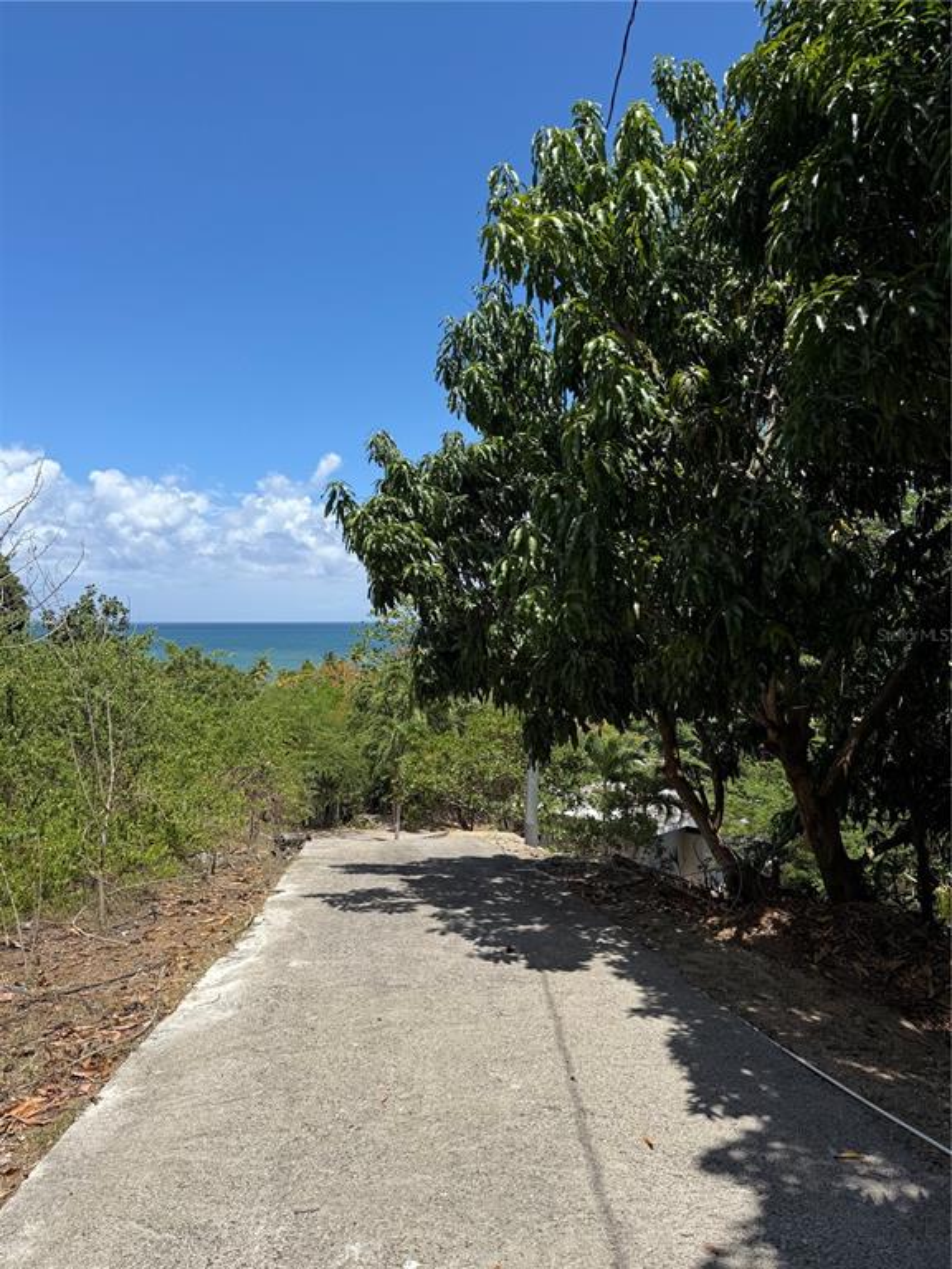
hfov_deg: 56.8
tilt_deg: +0.0
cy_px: 634
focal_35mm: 24
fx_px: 880
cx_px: 476
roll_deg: -0.1
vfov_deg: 71.6
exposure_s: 1/4975
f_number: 1.78
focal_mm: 6.76
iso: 80
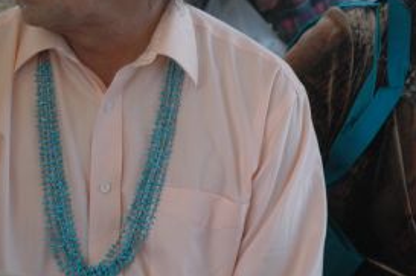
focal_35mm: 187
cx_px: -5
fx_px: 2157
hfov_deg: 10.9
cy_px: 12
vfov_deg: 7.3
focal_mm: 50
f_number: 5.6
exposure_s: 1/125
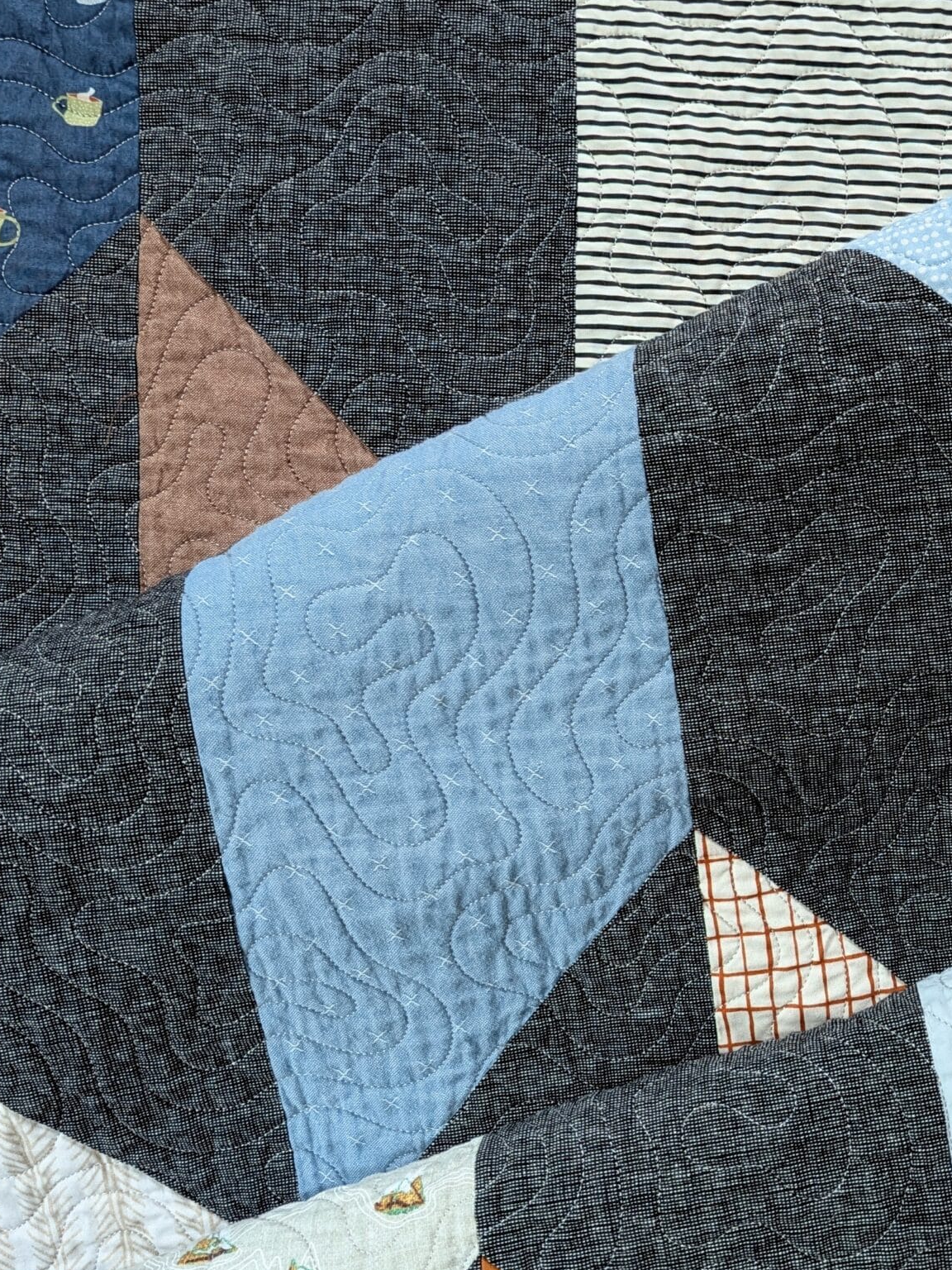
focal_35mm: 40
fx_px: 1467
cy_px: 699
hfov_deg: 35.2
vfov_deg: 46.7
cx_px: 716
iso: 81
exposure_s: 1/25.2
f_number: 1.7
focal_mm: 4.53
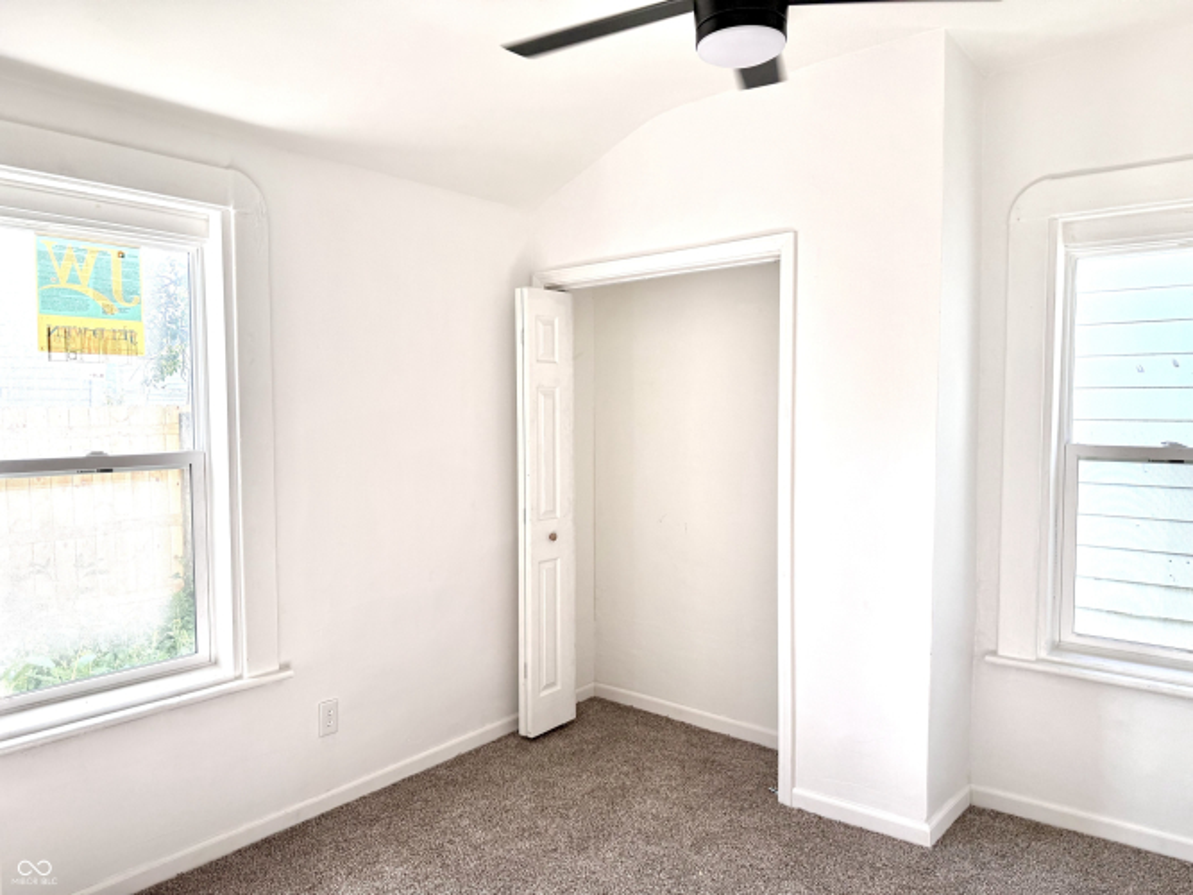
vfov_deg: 56.8
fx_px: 827
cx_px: 596
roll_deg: -0.9
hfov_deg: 71.6
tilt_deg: -2.9
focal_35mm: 24
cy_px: 448
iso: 100
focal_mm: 6.76
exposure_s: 1/332
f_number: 1.78
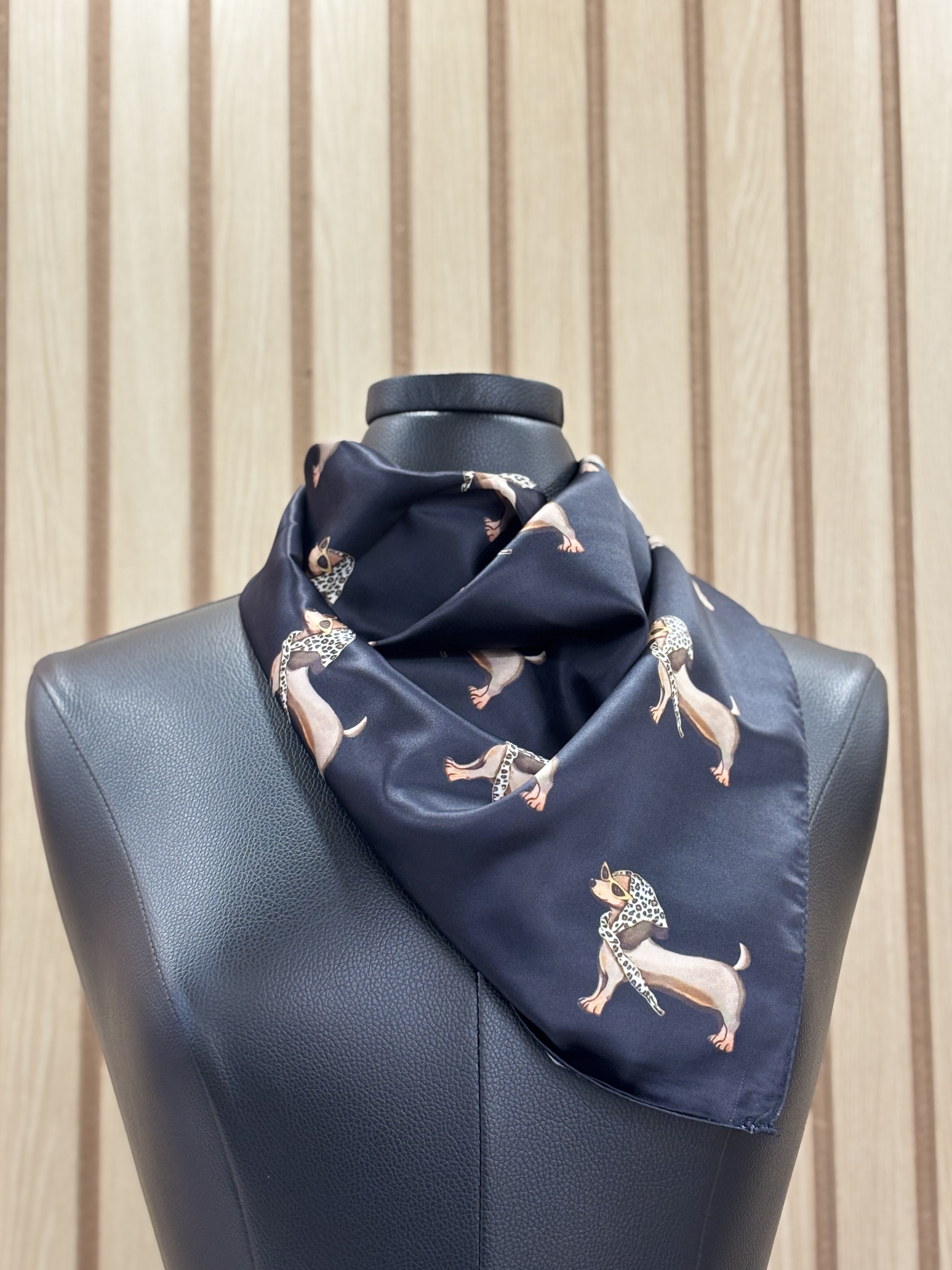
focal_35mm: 53
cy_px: 628
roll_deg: +0.3
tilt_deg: +4.9
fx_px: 1943
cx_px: 468
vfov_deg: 36.2
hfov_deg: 27.5
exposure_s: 1/60
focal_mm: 5.96
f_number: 1.6
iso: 80
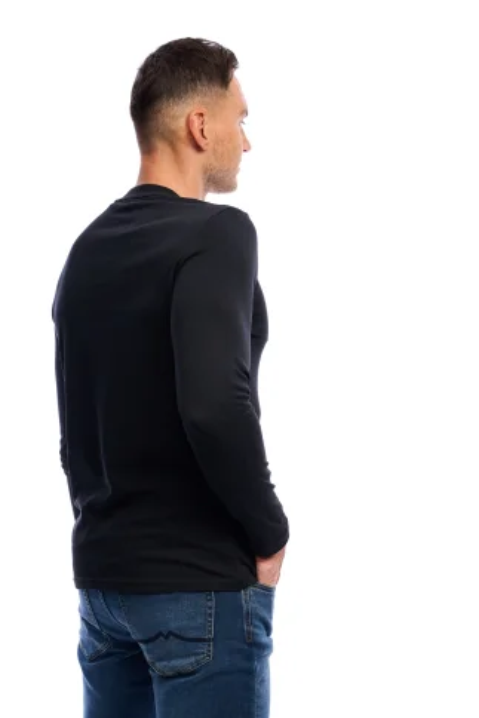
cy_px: 596
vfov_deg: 23.2
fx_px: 1715
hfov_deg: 15.9
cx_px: 228
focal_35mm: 86
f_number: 8
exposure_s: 1/160
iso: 160
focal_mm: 46
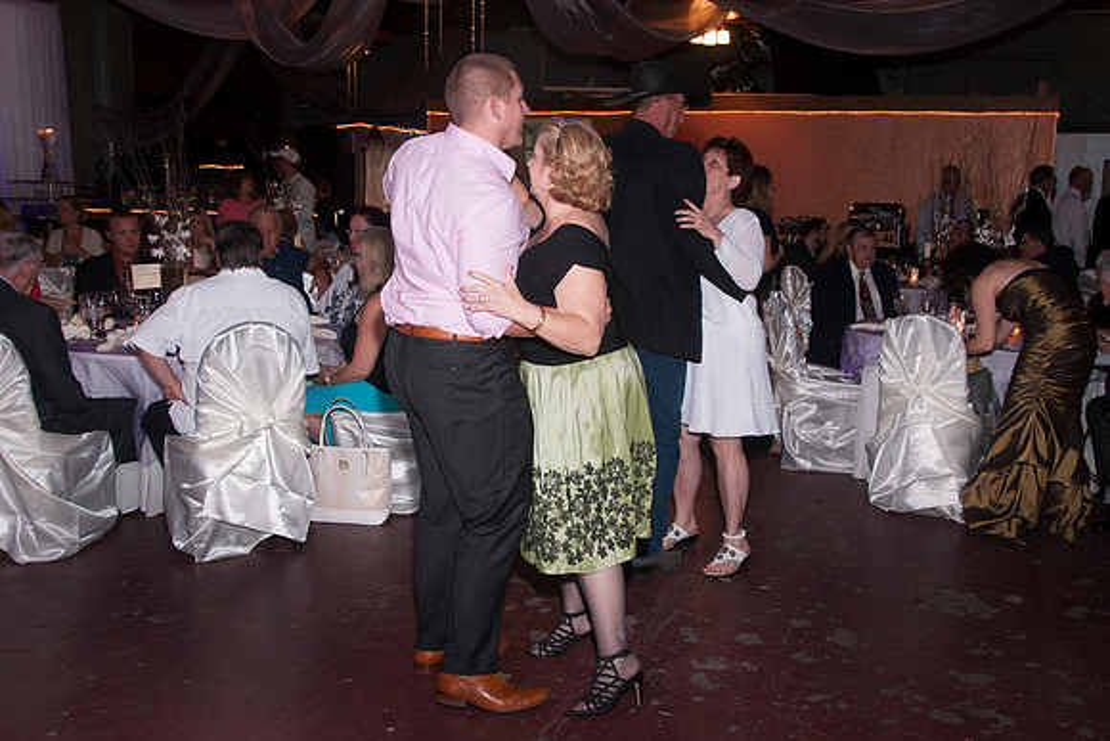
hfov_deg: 52.4
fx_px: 1127
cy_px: 373
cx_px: 590
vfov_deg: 36.4
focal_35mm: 37
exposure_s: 1/30
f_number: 5.6
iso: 400
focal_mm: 22
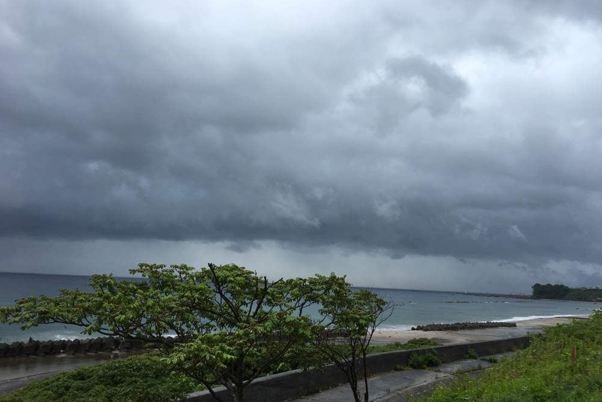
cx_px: 308
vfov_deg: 42.3
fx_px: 518
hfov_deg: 60.3
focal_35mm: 31
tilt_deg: +7.8
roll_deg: -1.9
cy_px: 222
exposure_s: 1/1131
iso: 25
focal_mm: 4.15
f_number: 2.2
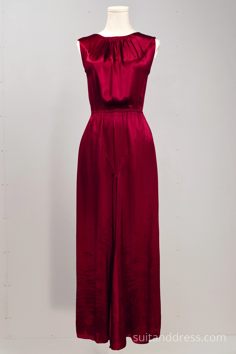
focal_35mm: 48
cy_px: 177
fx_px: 472
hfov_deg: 28.1
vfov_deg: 41.1
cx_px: 118
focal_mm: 32
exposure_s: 1/50
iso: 400
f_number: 5.6
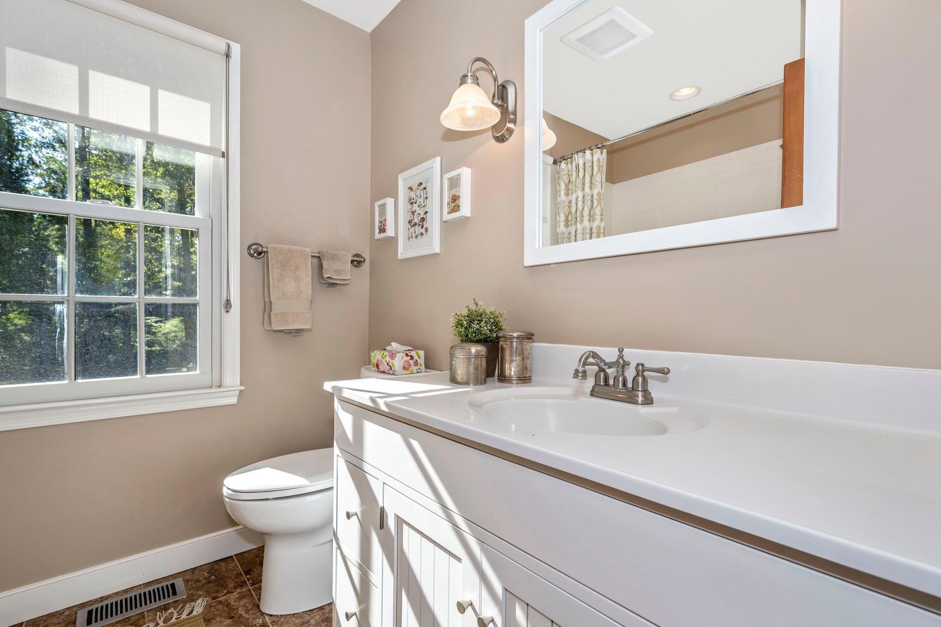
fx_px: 418
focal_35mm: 16
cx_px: 482
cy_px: 333
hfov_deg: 96.7
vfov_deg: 73.6
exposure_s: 1/60
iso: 160
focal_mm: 14
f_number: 8
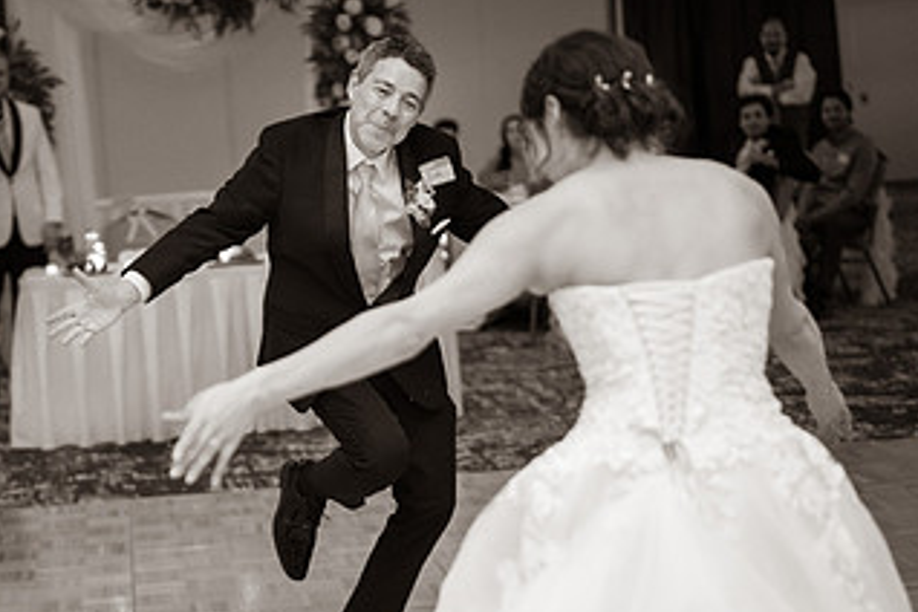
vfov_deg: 16.8
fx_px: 2065
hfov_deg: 24.9
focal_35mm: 81
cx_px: 274
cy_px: 454
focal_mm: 35
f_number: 1.2
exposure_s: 1/320
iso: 2000
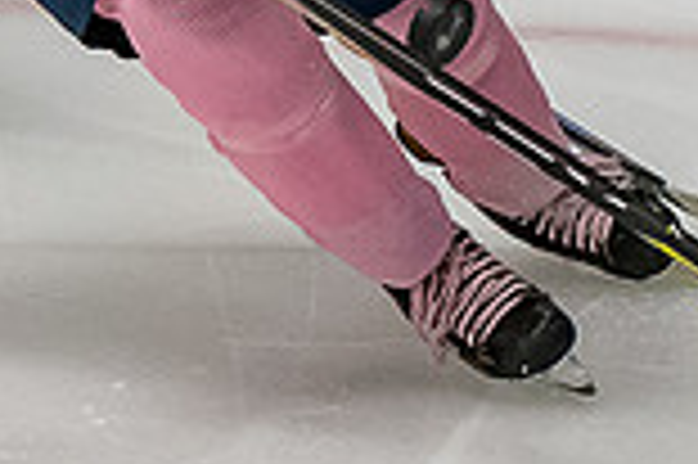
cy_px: -382
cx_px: -46
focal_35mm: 588
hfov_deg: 3.5
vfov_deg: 2.3
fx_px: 11388
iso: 2500
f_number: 4
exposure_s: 1/800
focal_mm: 70
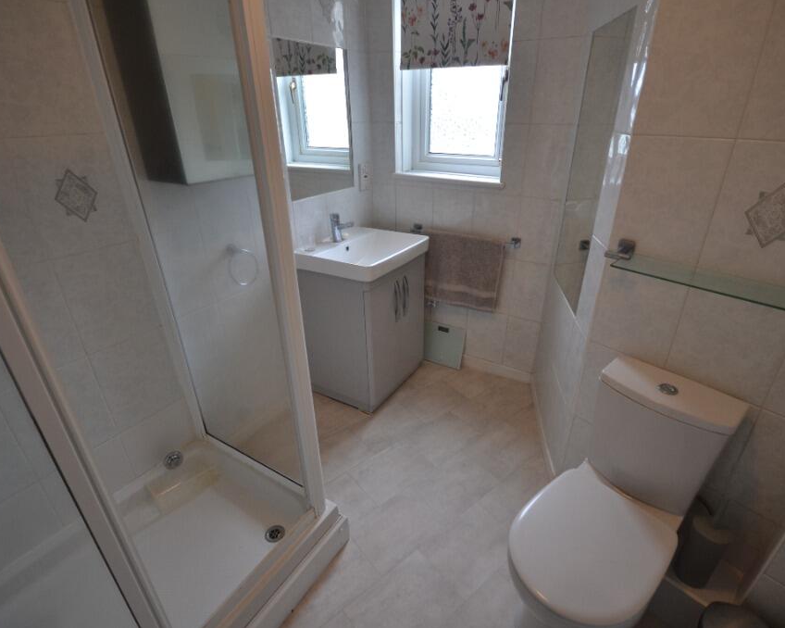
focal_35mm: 17
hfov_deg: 89.5
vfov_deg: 77.0
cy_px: 313
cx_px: 417
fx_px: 395
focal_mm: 10
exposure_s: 1/60
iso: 400
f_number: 4
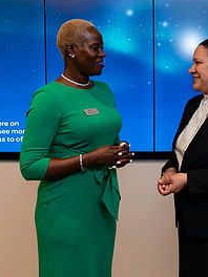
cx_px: 200
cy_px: 104
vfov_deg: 29.3
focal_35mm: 66
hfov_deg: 21.6
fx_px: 529
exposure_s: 1/160
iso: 400
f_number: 4
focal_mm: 30
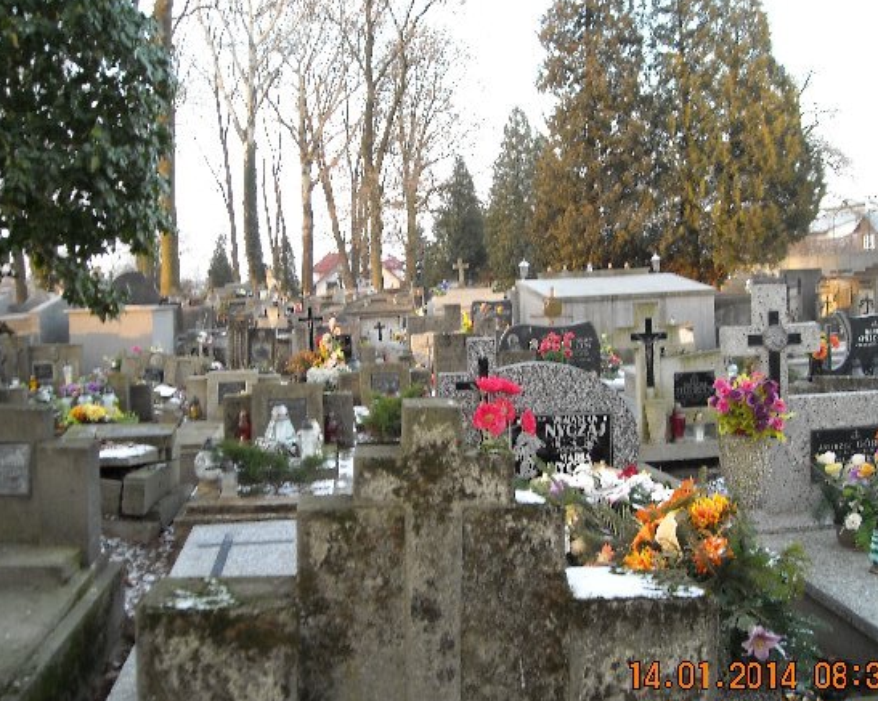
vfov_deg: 37.3
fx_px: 1039
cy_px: 372
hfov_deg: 45.8
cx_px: 429
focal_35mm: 40
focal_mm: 5.7
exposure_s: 1/60
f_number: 2.8
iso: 118
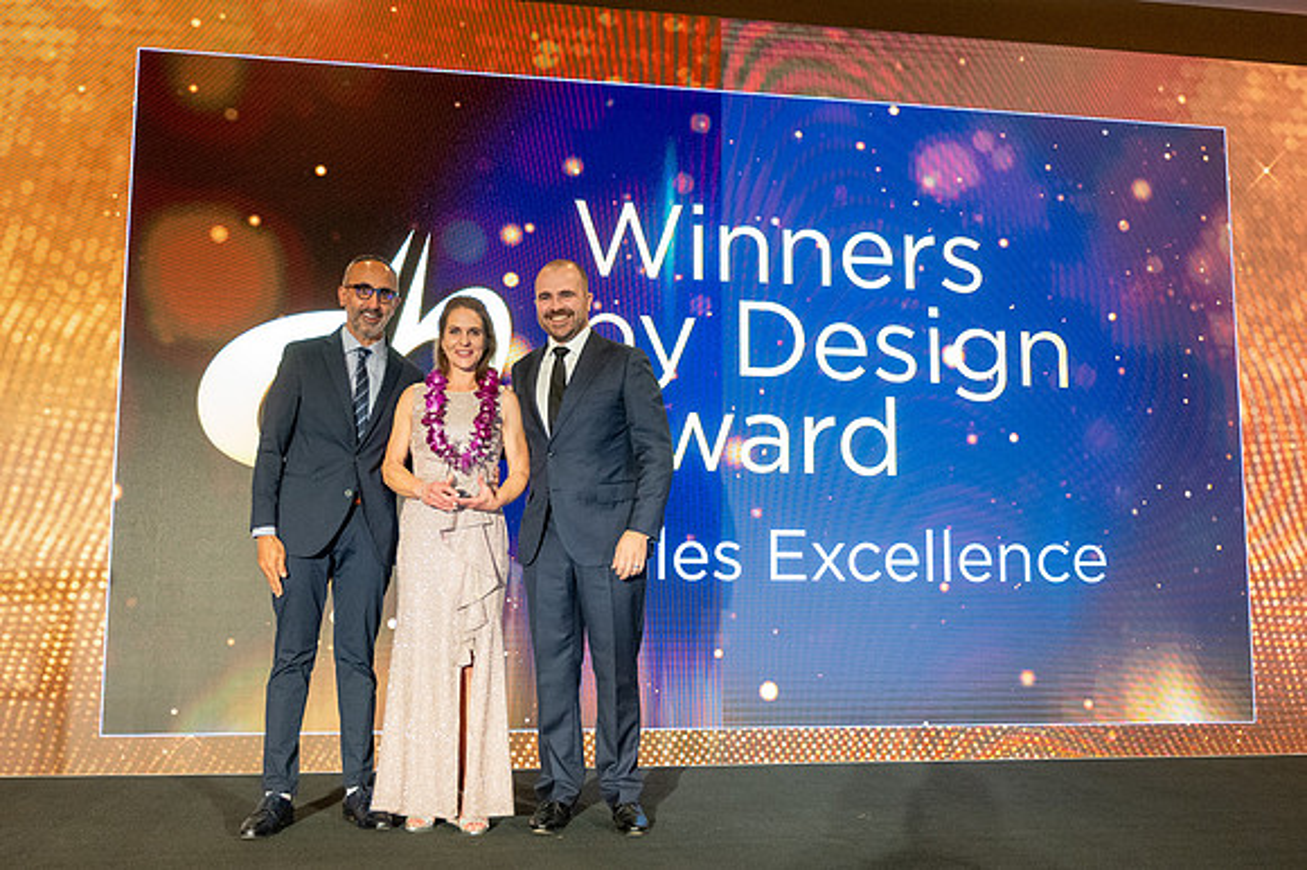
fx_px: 1316
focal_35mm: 36
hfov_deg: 52.8
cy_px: 432
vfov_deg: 36.6
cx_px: 649
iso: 6400
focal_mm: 31
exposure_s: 1/160
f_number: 4
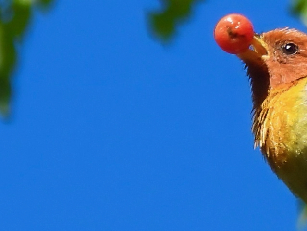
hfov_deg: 1.8
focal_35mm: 1109
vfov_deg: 1.3
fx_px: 9841
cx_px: 357
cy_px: 88
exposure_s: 1/320
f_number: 5
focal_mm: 71.4
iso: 100
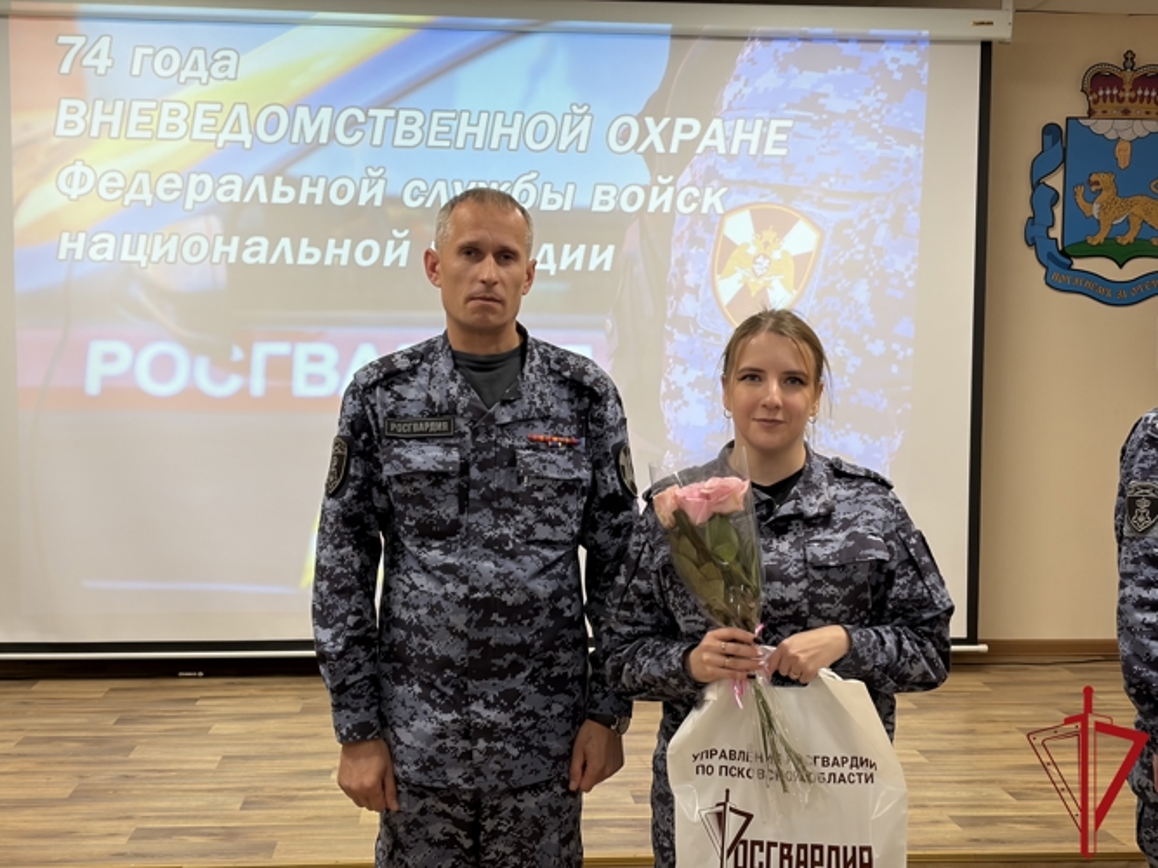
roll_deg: +0.2
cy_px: 434
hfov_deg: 36.8
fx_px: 1739
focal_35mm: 52
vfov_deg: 28.0
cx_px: 579
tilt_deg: -1.9
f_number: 1.6
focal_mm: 5.96
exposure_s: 1/50
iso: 32
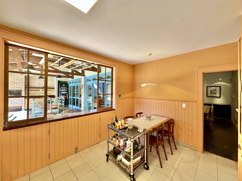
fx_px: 98
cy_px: 90
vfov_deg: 85.7
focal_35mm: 14
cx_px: 121
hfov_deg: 102.1
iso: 200
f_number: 2.2
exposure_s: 1/120
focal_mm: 2.22
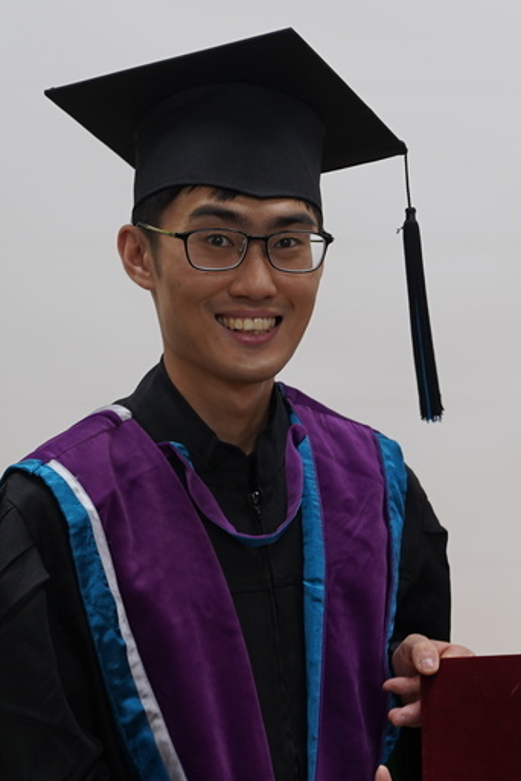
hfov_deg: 8.6
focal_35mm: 156
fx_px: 3386
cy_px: 374
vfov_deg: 13.2
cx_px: 718
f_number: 2.8
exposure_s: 1/60
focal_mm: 50
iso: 100
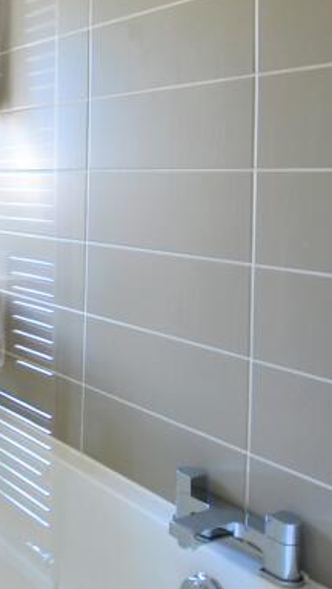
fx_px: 656
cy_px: 173
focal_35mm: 42
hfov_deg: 24.2
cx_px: -118
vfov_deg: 47.1
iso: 125
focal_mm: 10
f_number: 3.5
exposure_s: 1/15
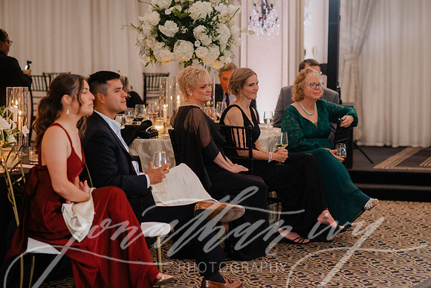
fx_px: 1153
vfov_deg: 14.2
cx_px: 216
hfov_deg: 21.2
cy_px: 125
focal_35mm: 96
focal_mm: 85
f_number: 2
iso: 2000
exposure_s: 1/160
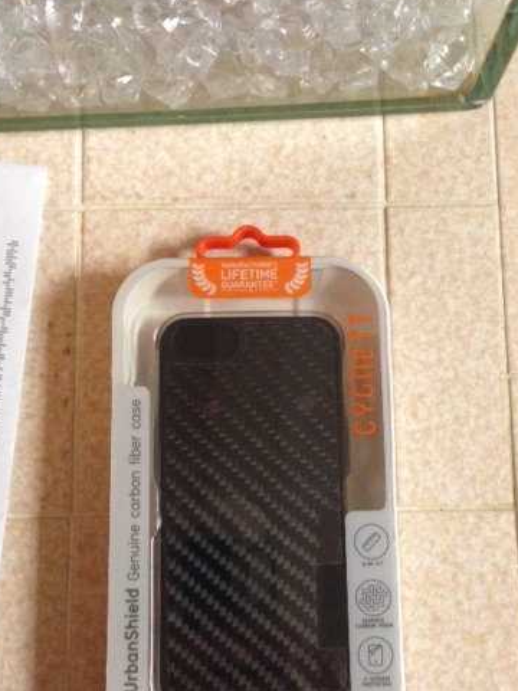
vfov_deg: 42.8
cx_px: 279
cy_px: 396
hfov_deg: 32.9
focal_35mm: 44
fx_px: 878
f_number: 2.4
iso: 400
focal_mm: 4.1
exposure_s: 1/17
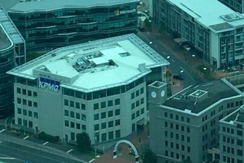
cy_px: -211
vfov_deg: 6.9
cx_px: 333
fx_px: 1295
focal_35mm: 191
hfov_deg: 10.5
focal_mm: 4.15
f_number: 2.2
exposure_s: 1/1202
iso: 25
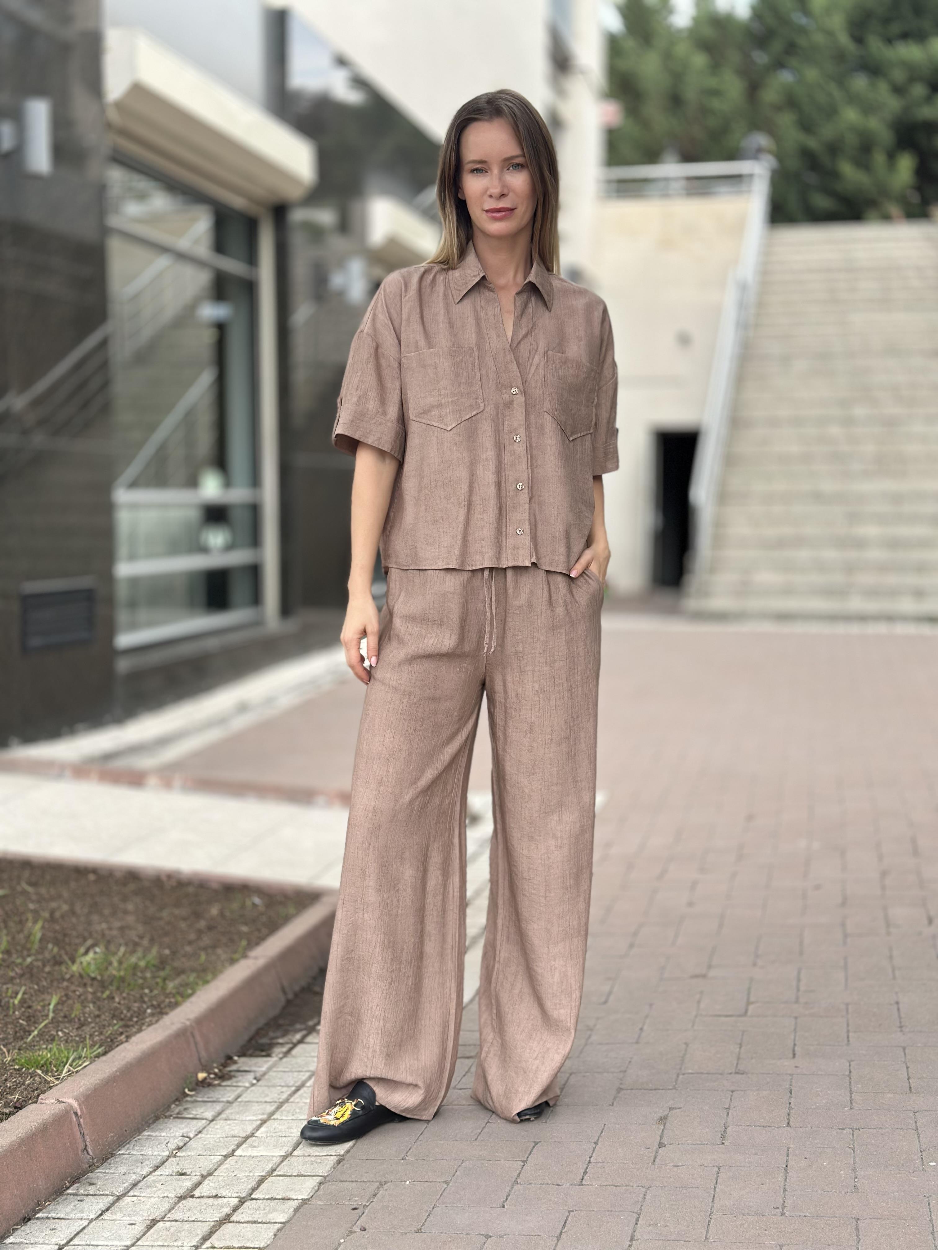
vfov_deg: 39.7
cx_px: 469
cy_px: 625
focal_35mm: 48
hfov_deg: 30.3
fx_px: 1734
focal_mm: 6.86
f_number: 1.78
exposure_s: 1/1085
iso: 80
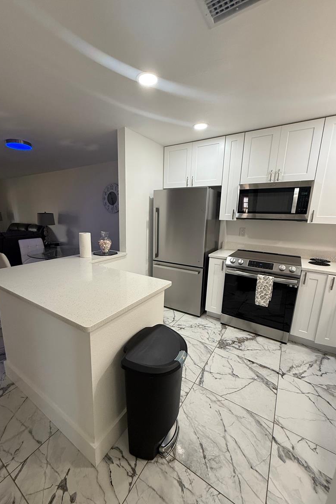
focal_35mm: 15
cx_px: 149
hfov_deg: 77.1
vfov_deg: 100.4
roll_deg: -2.6
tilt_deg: -11.6
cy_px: 259
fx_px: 210
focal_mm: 2.22
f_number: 2.2
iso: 160
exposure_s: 1/120
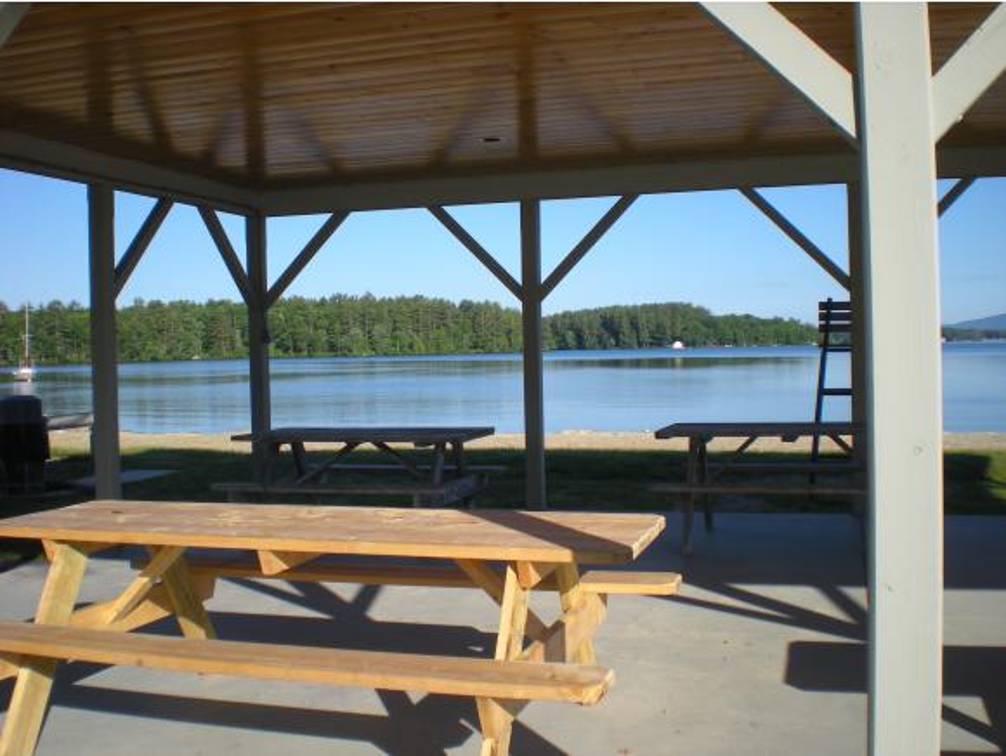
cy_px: 378
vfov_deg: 37.8
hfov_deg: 48.9
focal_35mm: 38
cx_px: 503
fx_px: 1105
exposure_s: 1/413
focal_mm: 6.3
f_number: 4.6
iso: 64
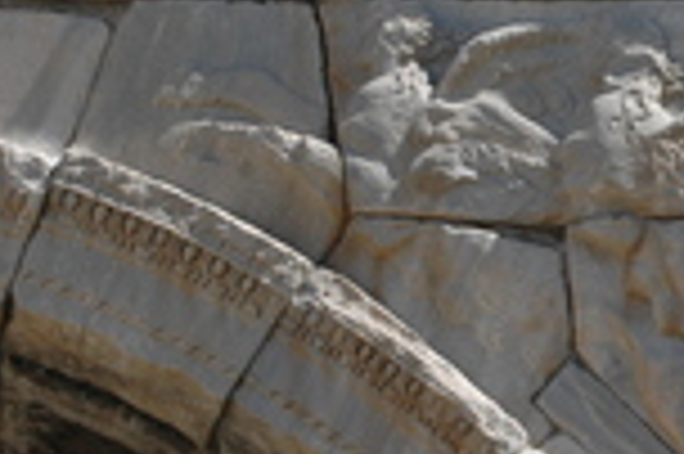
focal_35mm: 304
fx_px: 5770
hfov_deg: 6.7
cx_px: 860
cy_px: 72
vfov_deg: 4.5
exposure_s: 1/320
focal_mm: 70
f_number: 9
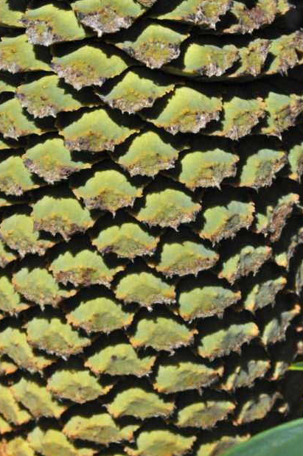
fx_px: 2959
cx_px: 100
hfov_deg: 5.9
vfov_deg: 8.8
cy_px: 167
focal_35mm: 234
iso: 800
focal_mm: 105
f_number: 13
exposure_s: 1/2500
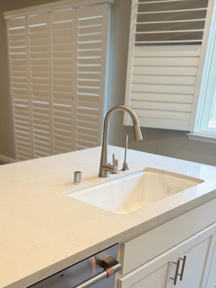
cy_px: 225
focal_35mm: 38
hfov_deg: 37.5
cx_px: 79
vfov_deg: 46.7
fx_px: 316
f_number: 1.78
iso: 80
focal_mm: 6.76
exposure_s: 1/120
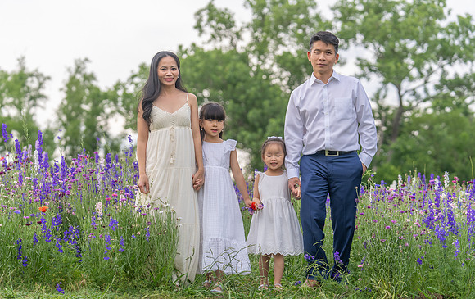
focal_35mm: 103
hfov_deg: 20.1
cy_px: 173
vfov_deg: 12.7
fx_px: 1341
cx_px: 215
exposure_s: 1/400
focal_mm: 93
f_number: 3.2
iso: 160
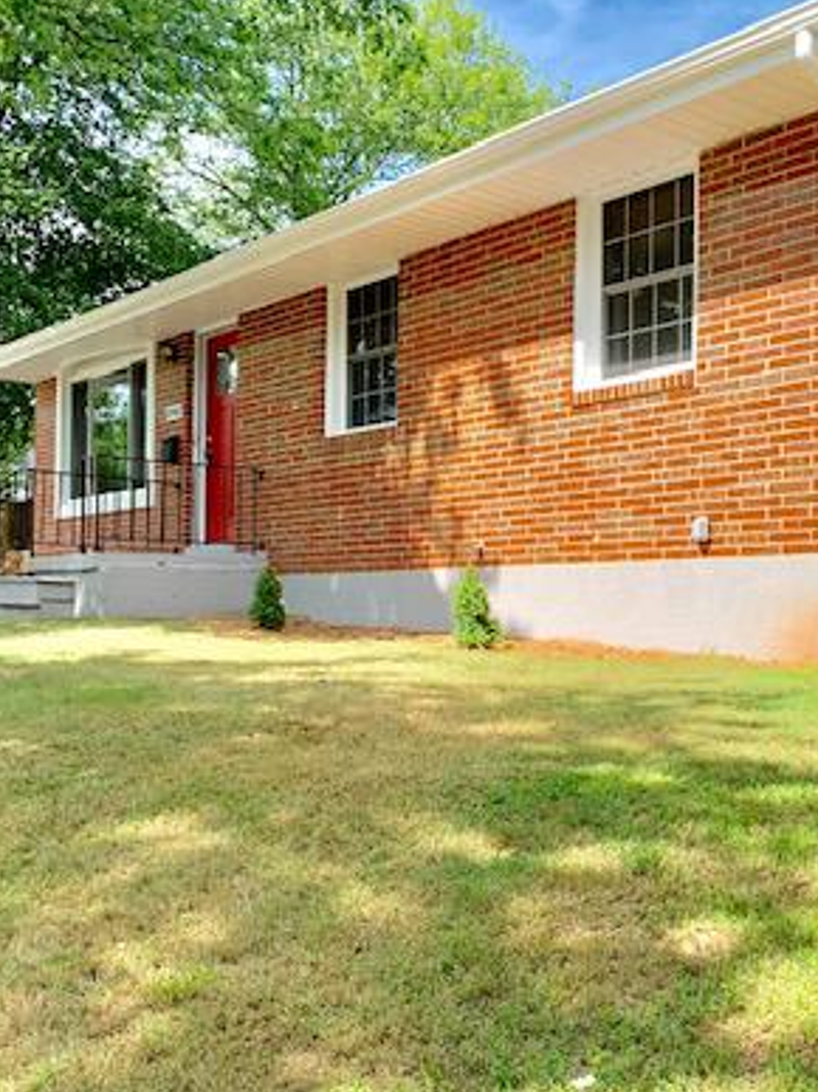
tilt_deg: +1.9
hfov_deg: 33.5
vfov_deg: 43.8
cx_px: 488
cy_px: 598
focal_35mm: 43
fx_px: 1356
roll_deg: +0.1
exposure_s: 1/903
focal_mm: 4.25
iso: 25
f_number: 1.8
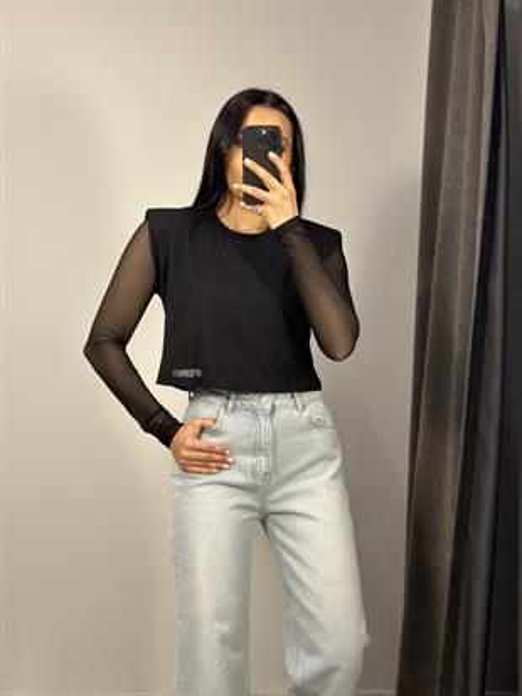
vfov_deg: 39.6
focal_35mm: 48
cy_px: 348
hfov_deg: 30.3
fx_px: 965
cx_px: 261
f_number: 1.78
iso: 80
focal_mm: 6.86
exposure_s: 1/50
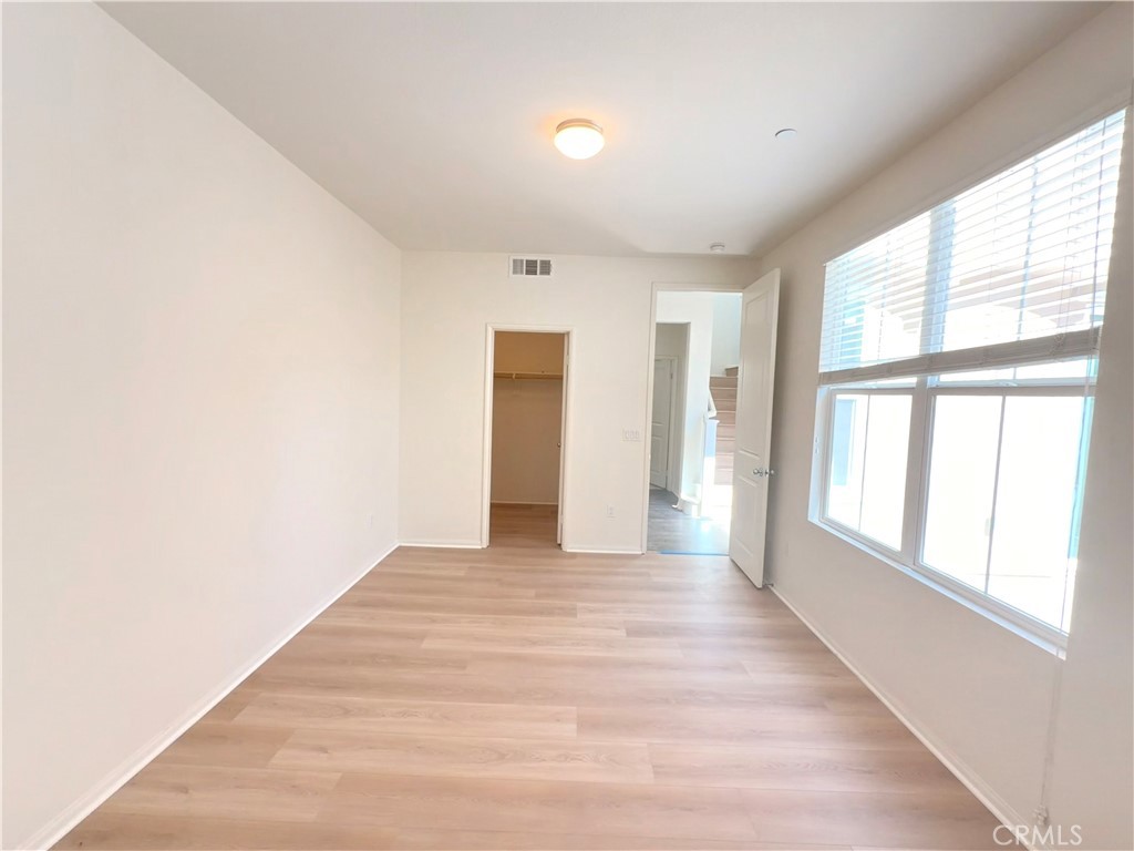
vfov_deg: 85.7
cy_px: 426
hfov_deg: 102.1
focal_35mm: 14
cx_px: 567
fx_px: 459
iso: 200
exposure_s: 1/120
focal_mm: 2.22
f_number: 2.2
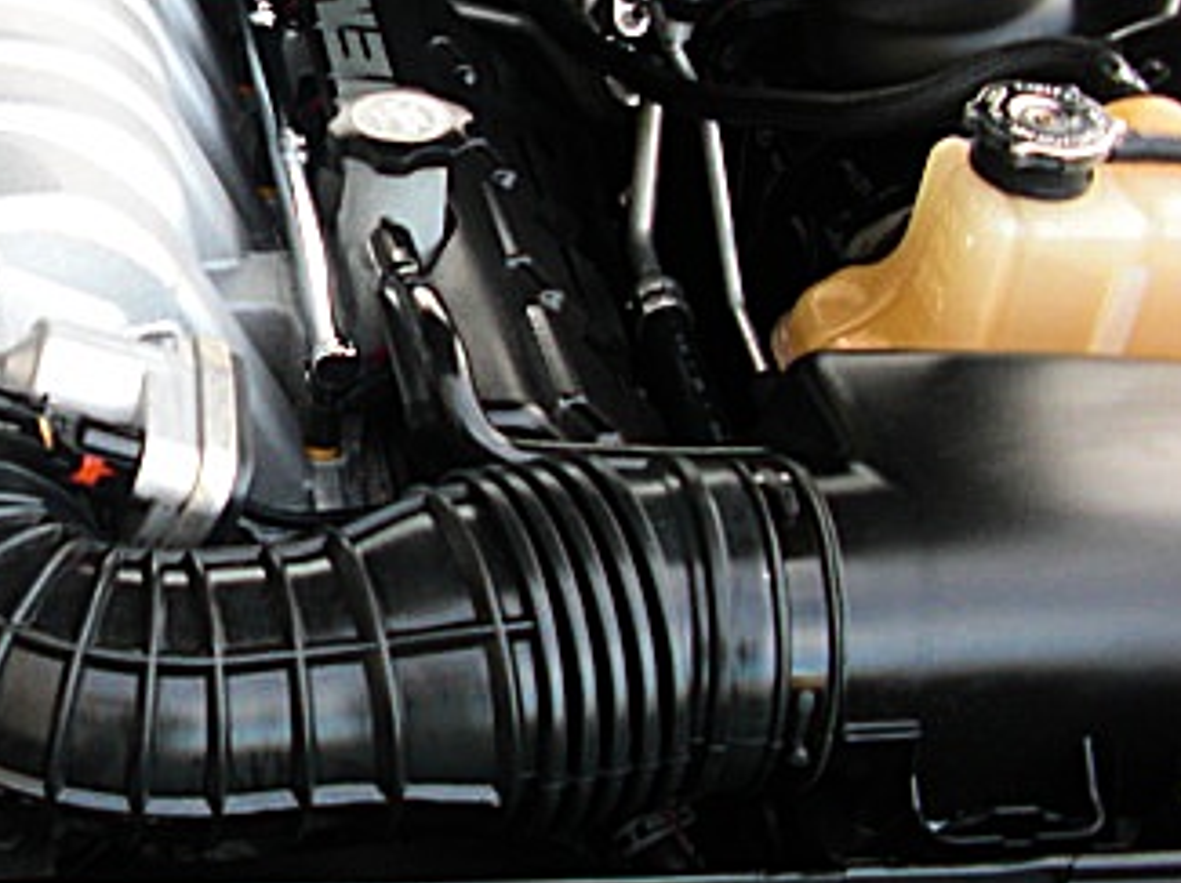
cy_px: 287
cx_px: 36
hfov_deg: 26.2
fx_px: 2420
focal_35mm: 71
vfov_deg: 20.6
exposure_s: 1/100
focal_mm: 6.3
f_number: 2.8
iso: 100
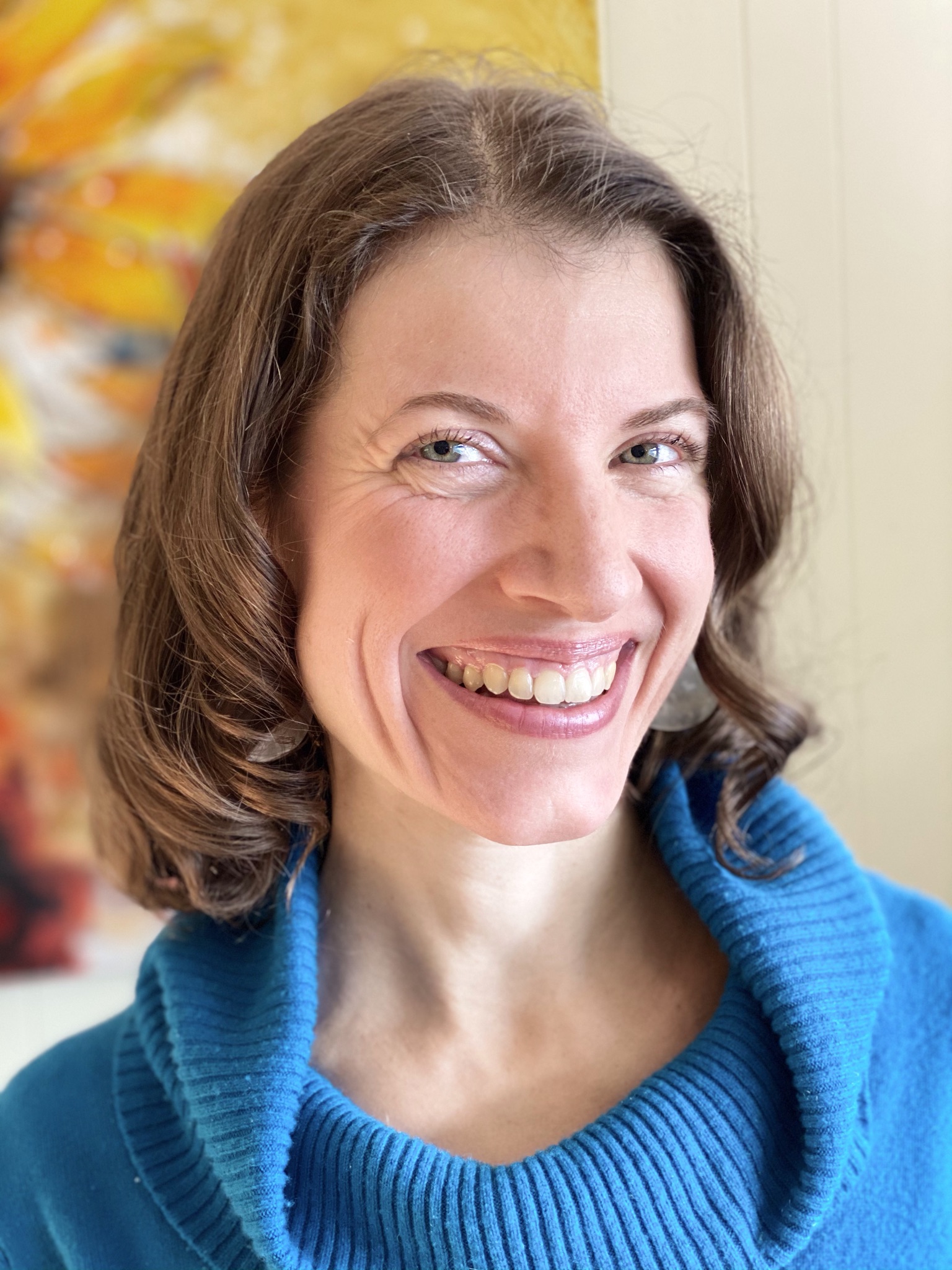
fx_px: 1907
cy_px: 635
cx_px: 476
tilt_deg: -4.3
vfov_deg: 36.8
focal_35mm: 52
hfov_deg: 28.0
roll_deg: +3.0
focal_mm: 6
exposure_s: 1/60
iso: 125
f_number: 2
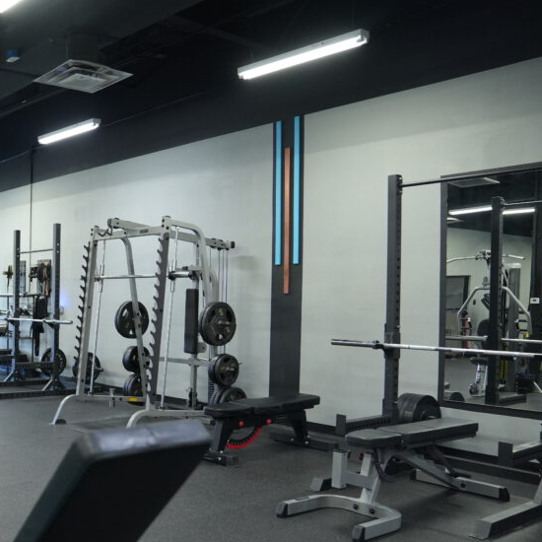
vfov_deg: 43.7
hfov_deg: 41.1
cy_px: 315
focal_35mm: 38
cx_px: 73
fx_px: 673
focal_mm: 24
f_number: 2.8
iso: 2500
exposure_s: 1/160
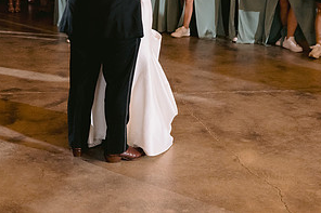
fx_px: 677
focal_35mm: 76
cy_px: 22
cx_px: 58
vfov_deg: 17.7
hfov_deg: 26.1
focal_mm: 35
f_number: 3.2
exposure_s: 1/125
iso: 1600
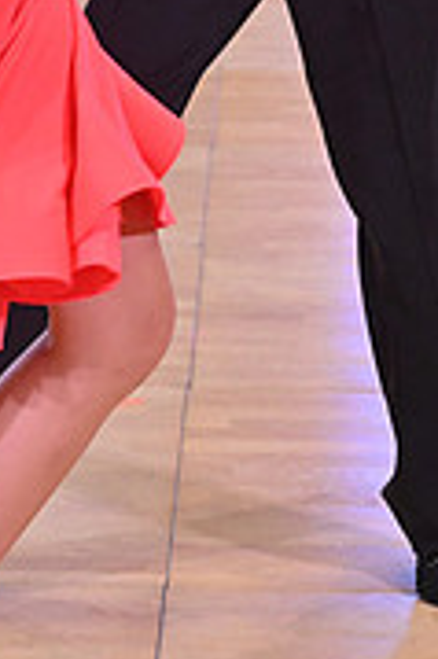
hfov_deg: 6.0
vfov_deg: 9.0
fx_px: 4150
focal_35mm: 227
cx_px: 245
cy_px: -129
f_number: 7.1
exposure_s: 1/400
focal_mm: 70
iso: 4000
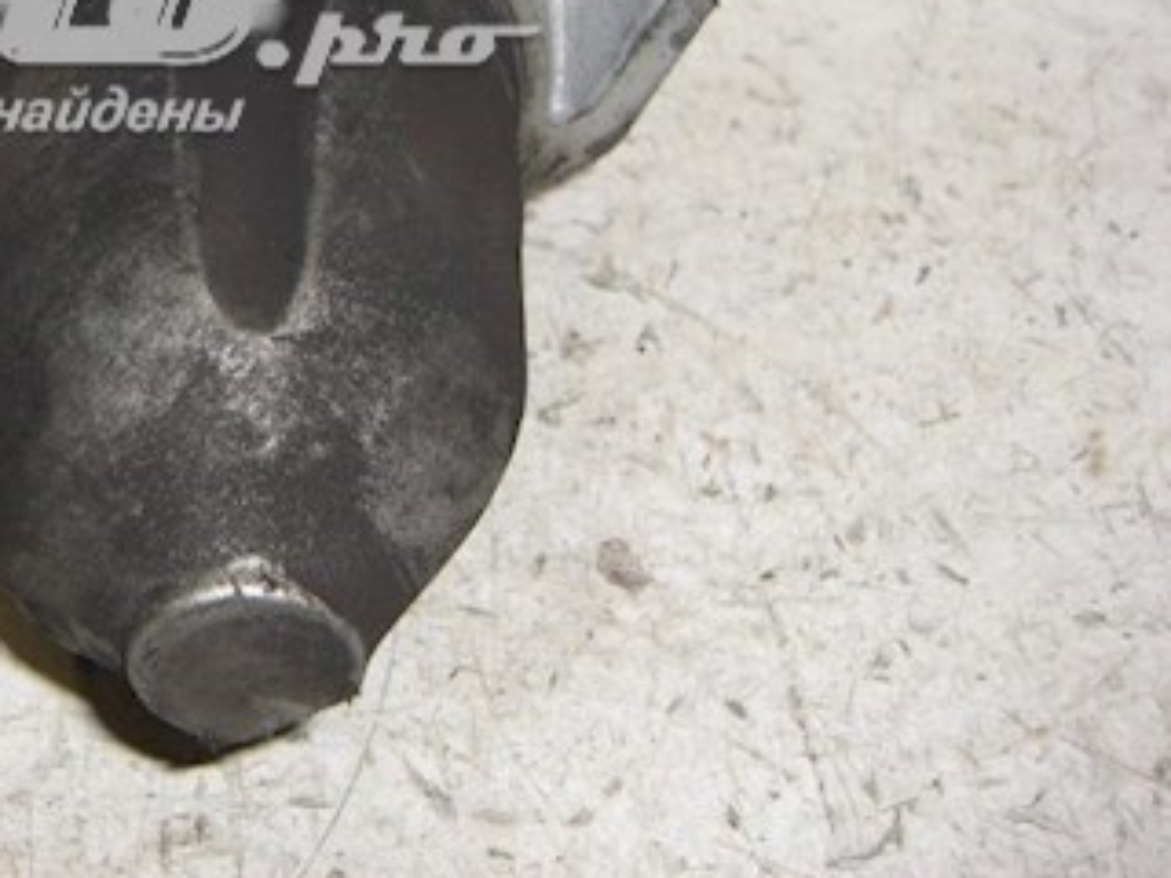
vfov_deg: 18.9
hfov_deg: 24.8
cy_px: 7
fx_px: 2571
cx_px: 99
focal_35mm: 76
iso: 80
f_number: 2.8
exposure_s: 1/60
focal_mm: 7.9
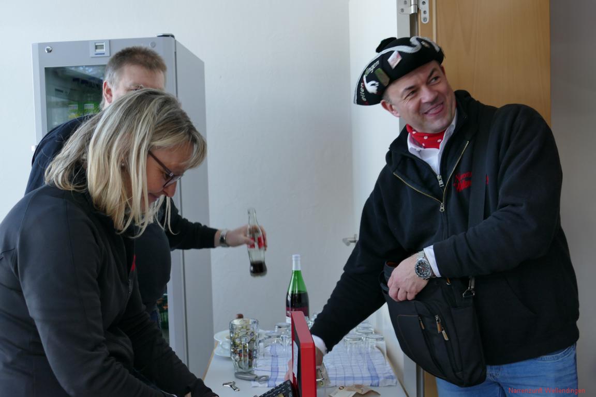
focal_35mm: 38
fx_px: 629
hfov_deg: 50.7
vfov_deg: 35.1
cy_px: 198
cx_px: 298
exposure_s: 1/80
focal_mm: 13.97
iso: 200
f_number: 3.1
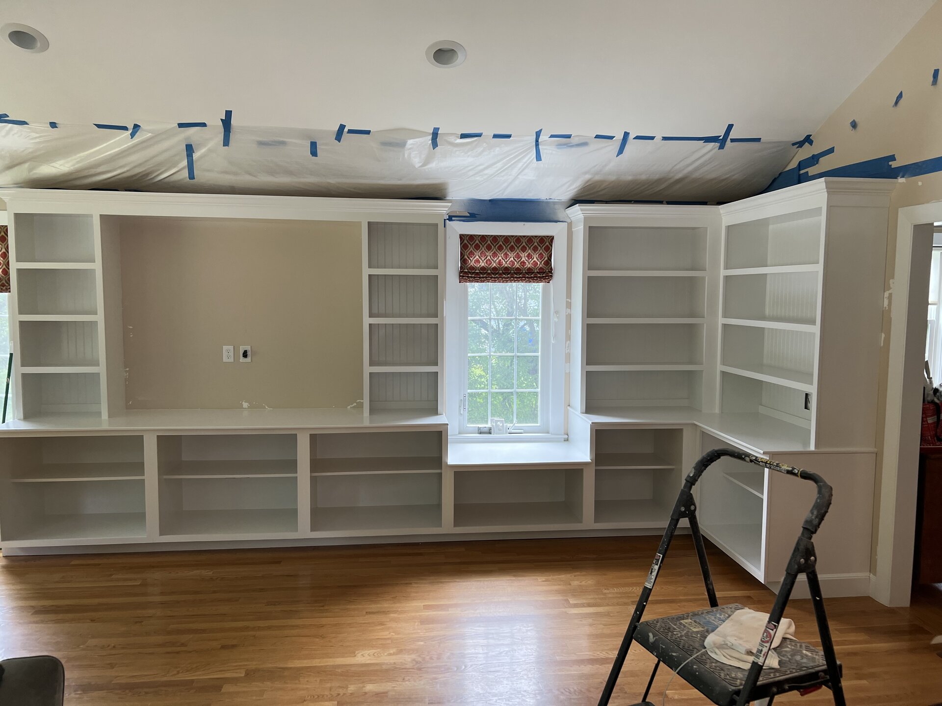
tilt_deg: -6.1
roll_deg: +0.1
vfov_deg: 53.1
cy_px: 353
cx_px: 471
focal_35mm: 26
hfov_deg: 67.3
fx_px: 708
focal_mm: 5.7
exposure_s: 1/120
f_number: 1.5
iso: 100
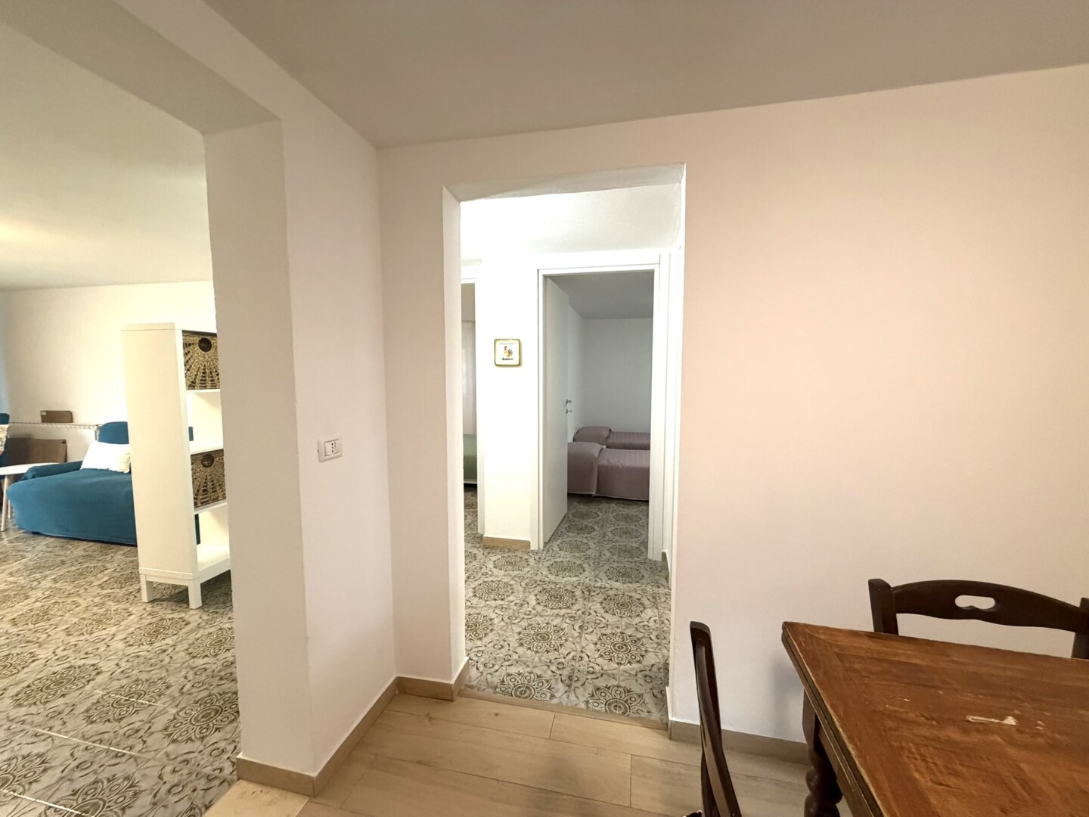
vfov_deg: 85.7
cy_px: 408
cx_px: 544
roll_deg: -0.6
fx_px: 440
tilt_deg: -4.3
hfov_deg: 102.1
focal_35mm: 14
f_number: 2.2
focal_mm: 2.22
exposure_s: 1/50
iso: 320
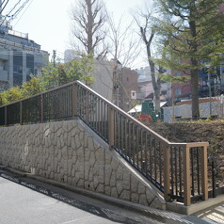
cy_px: 121
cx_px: 143
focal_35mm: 40
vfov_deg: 41.8
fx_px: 293
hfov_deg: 41.5
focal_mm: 28
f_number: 4.5
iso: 100
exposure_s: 1/320
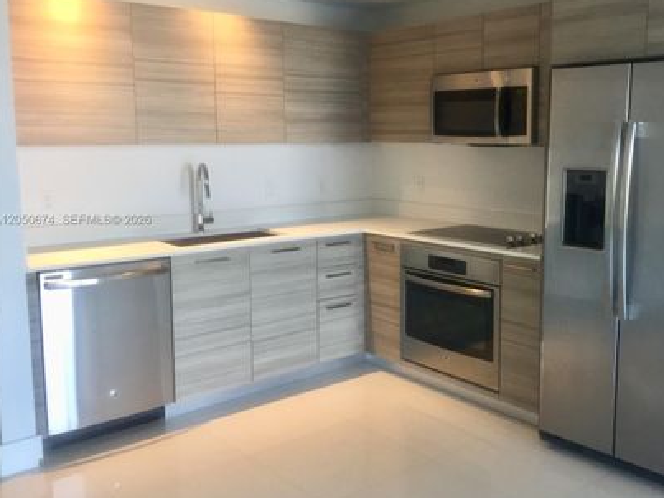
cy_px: 220
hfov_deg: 51.0
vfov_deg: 39.6
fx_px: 690
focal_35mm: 36
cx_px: 402
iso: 64
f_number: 2.2
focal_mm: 4.15
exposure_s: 1/30
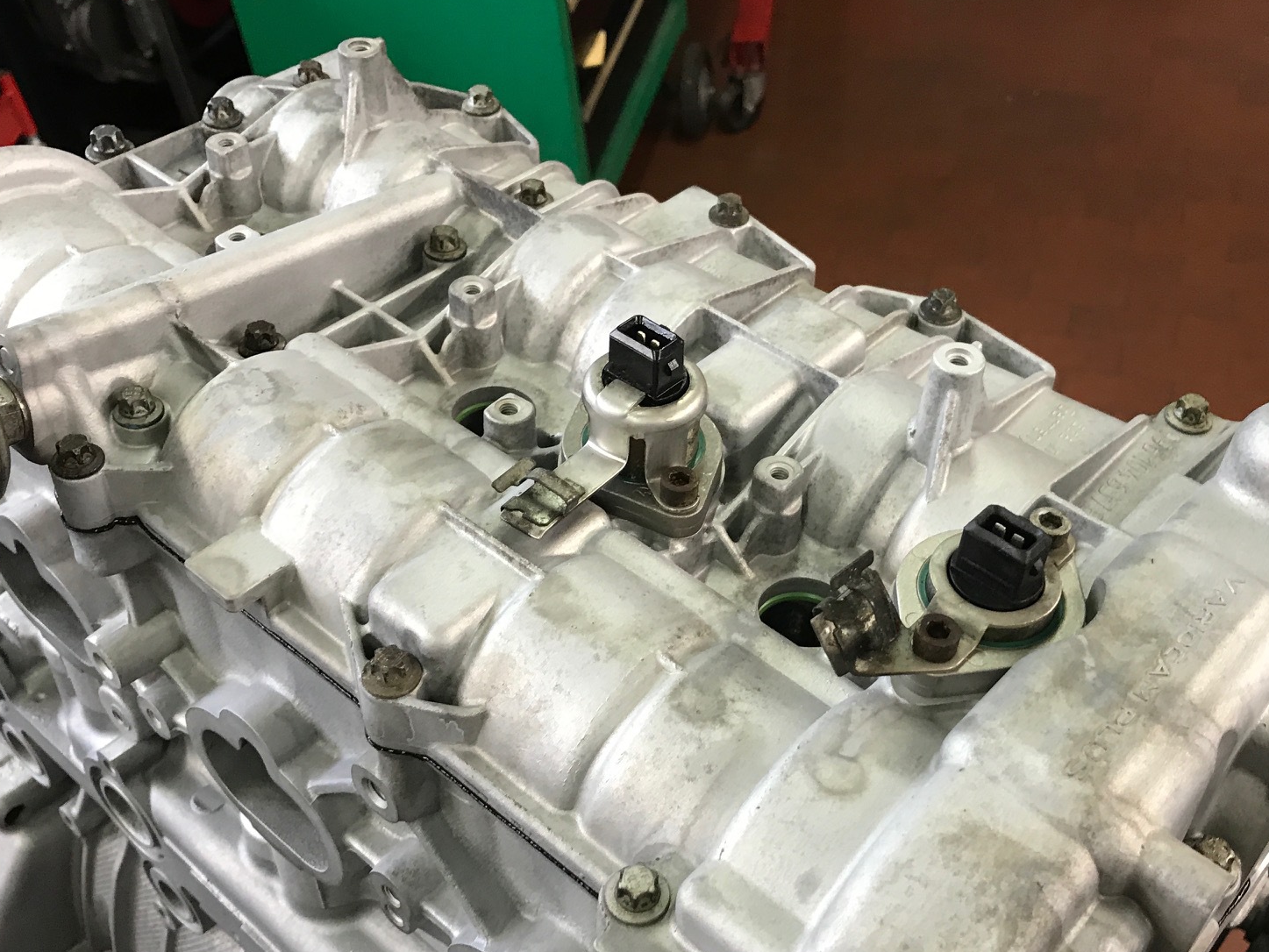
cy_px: 553
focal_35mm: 39
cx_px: 702
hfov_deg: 47.8
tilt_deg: -47.9
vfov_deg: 36.7
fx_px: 1430
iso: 40
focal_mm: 3.99
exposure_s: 1/17
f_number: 1.8
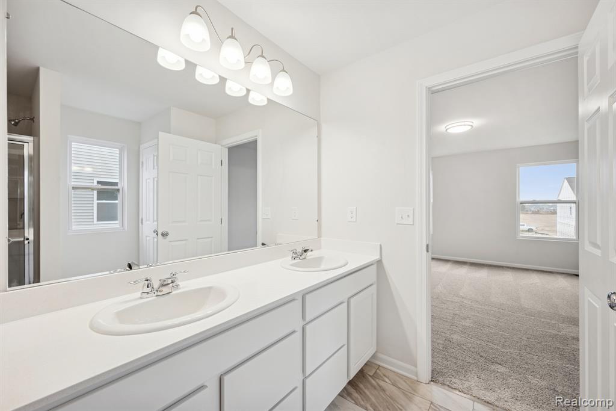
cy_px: 206
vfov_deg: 81.2
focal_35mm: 14
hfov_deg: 104.2
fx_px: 240
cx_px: 308
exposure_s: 1/2.5
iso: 100
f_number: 9
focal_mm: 14
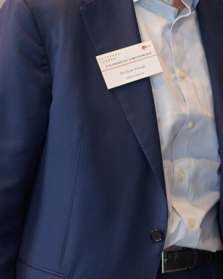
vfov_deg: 13.5
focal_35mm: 142
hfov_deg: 10.2
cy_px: 35
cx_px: 405
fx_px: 1172
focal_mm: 50
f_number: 4
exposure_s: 1/160
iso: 1000
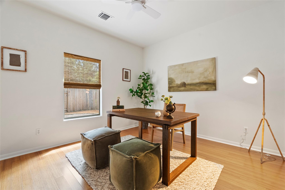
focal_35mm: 16
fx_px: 127
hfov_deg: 96.7
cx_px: 142
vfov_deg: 73.8
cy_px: 95
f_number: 8
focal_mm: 16
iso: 200
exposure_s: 1/4
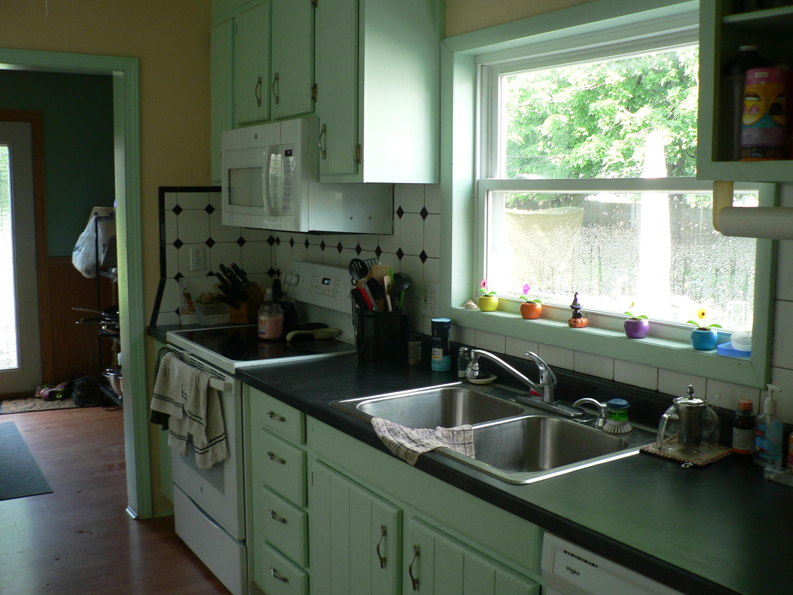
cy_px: 298
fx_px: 825
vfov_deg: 39.7
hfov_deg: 51.4
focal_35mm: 36
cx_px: 396
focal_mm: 6
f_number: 2.8
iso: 80
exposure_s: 1/30
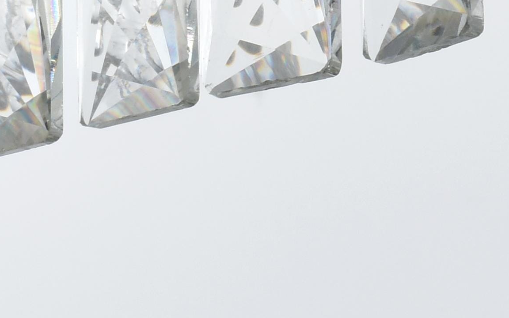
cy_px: -558
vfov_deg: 3.0
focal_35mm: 430
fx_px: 5965
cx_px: -143
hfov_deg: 4.9
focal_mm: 66
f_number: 22
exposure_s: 1/100
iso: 100
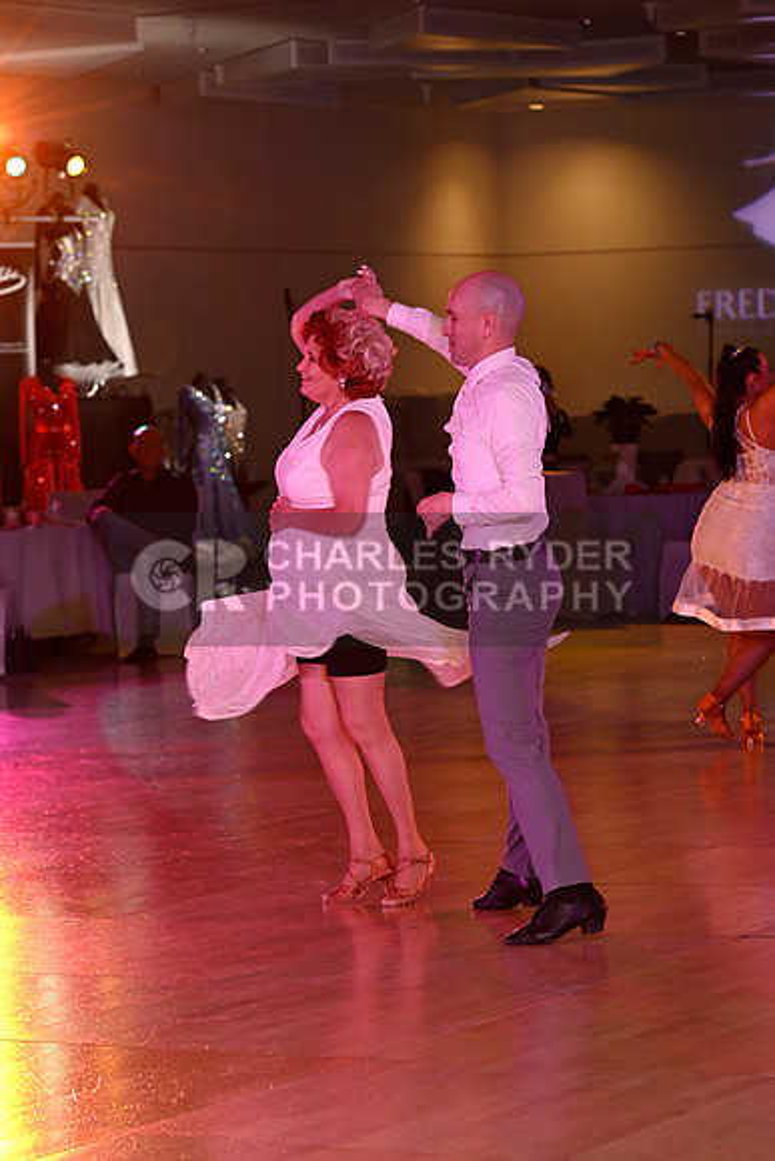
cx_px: 388
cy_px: 580
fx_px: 4356
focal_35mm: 135
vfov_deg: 15.2
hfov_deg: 10.2
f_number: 5
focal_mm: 135
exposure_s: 1/200
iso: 2000
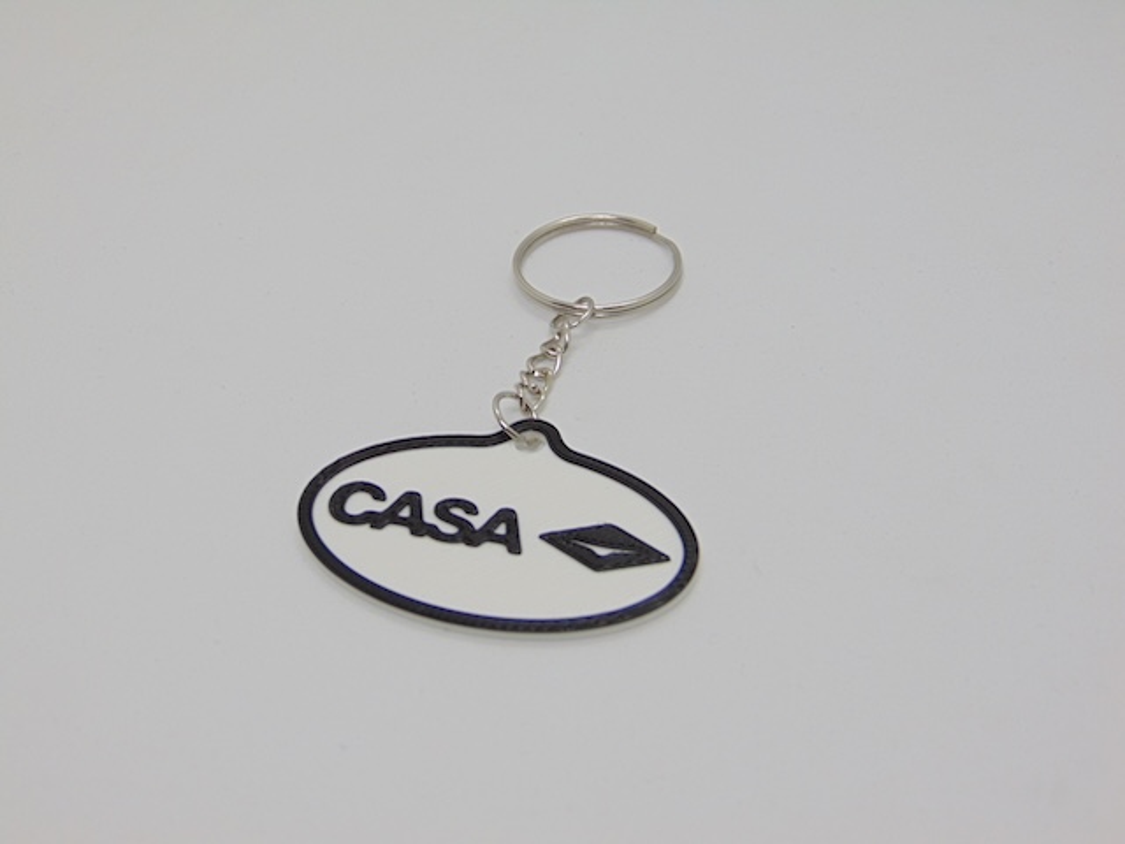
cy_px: 422
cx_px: 562
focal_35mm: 50
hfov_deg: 38.2
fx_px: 1625
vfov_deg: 29.1
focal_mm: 9
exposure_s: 1/40
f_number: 3.5
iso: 80
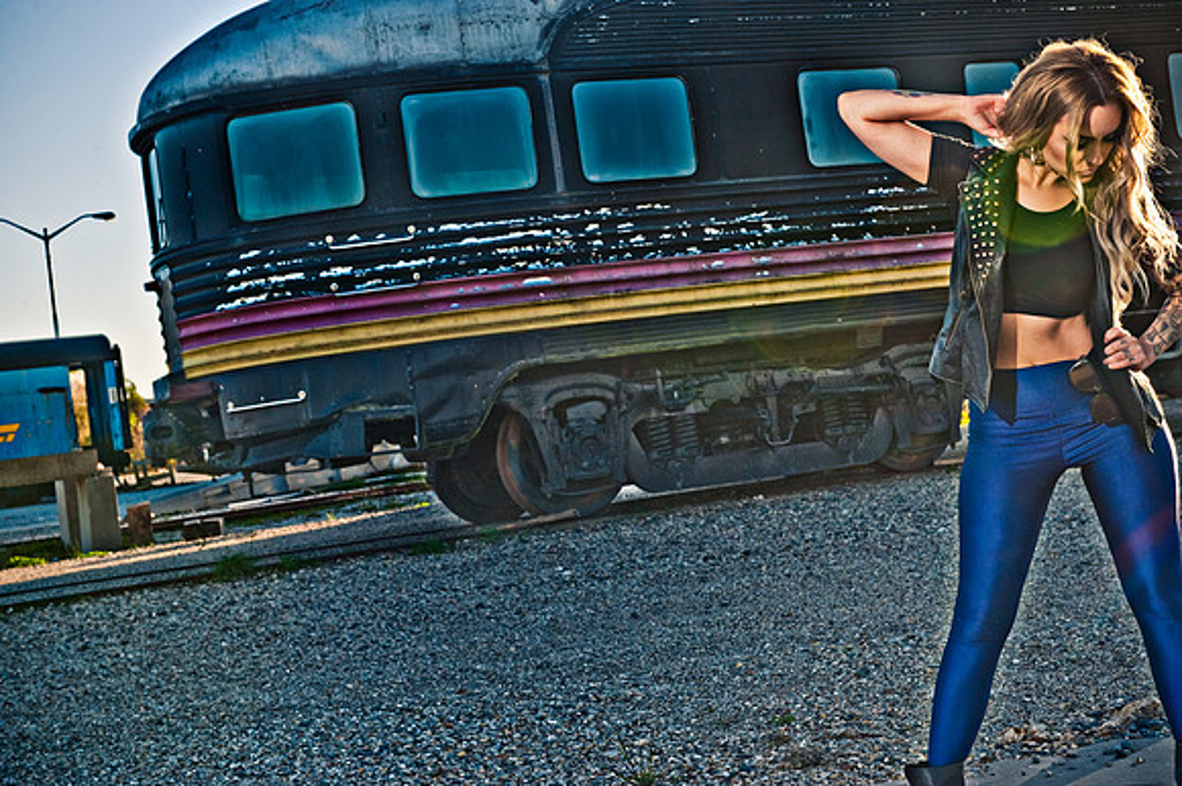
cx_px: 591
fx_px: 1706
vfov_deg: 26.0
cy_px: 393
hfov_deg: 38.2
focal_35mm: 52
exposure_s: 1/200
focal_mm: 52
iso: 125
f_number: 11
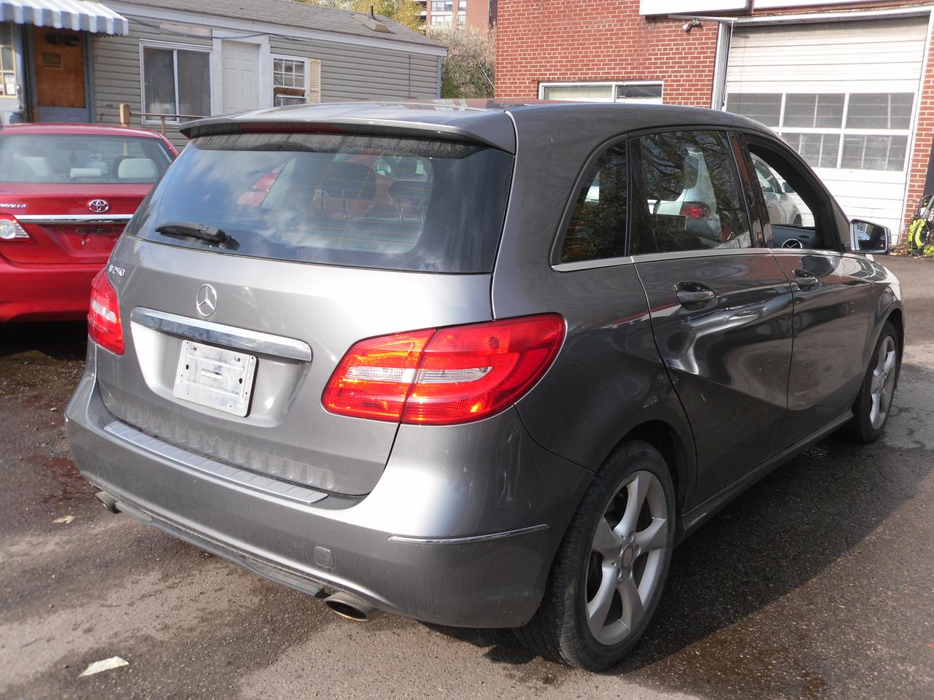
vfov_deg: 40.7
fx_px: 944
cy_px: 350
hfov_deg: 52.6
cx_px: 467
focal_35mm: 35
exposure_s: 1/103
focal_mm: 6.3
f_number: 8.2
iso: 80
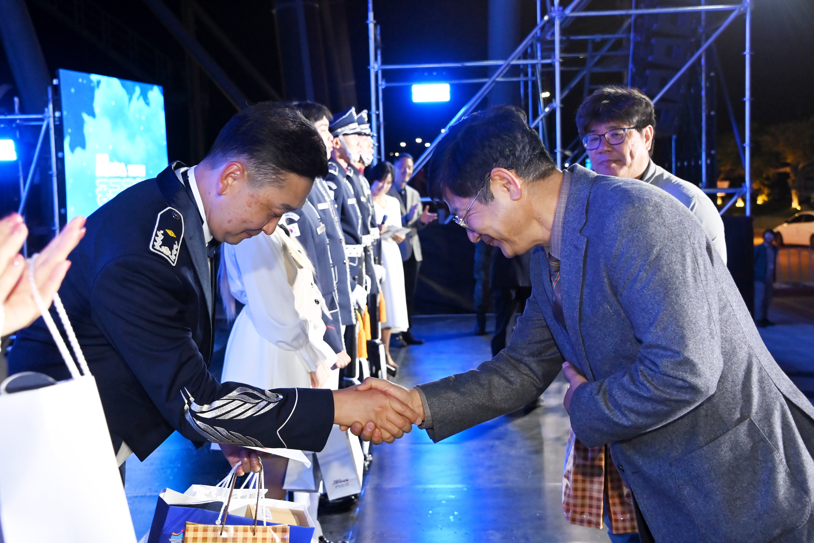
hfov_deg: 41.1
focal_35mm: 48
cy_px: 272
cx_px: 407
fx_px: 1085
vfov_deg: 28.1
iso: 5000
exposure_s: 1/200
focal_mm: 48
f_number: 6.3
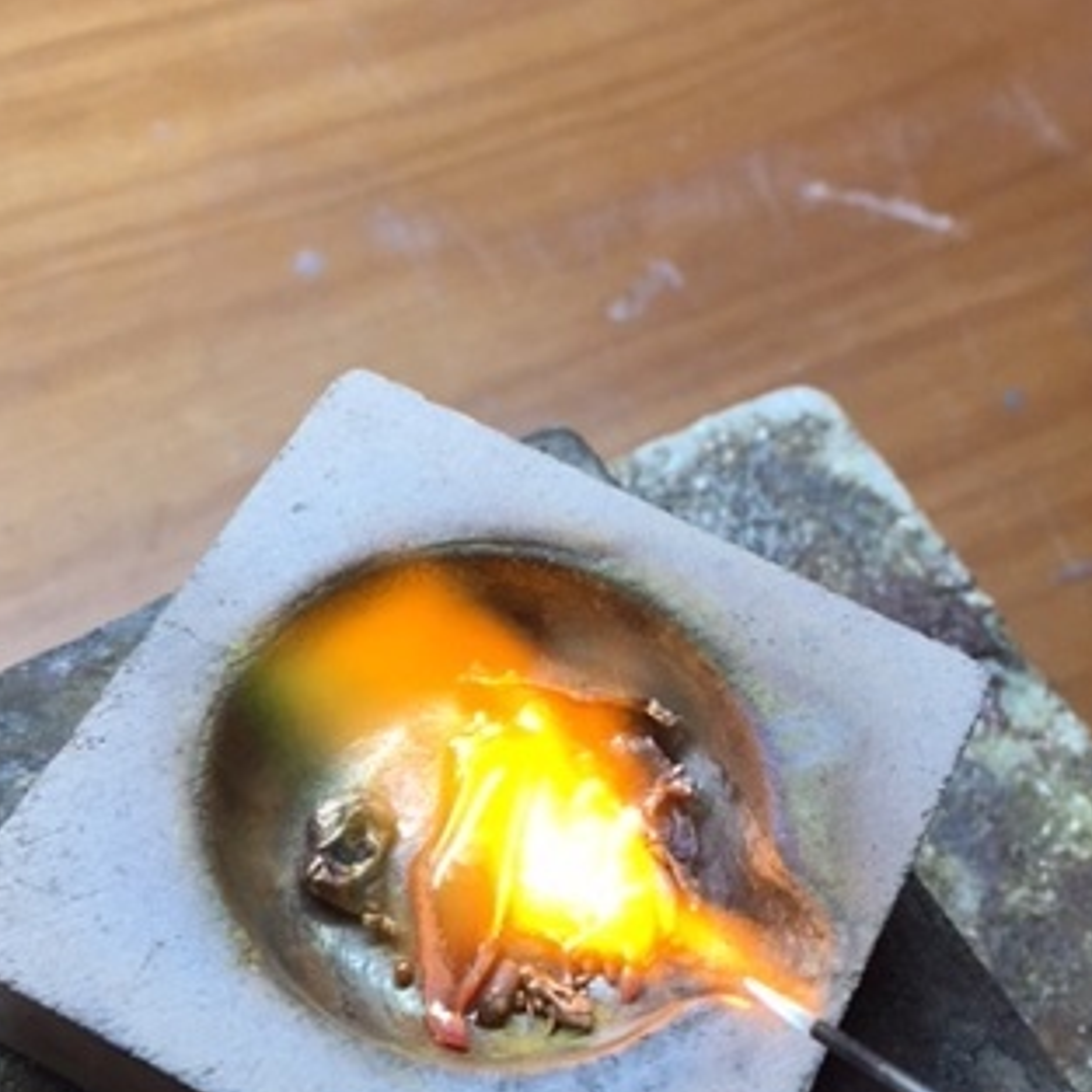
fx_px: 1642
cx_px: 511
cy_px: 727
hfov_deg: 36.8
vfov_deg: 36.4
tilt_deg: -61.1
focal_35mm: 46
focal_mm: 4.15
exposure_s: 1/100
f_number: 2.2
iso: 50
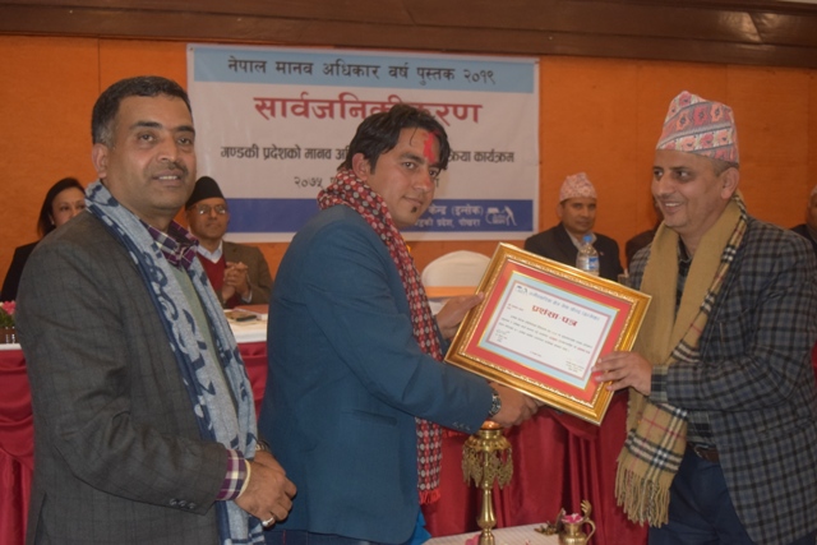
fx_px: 1021
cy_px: 272
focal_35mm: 45
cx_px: 408
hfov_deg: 43.6
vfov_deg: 29.9
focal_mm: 30
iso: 2000
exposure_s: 1/60
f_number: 4.2
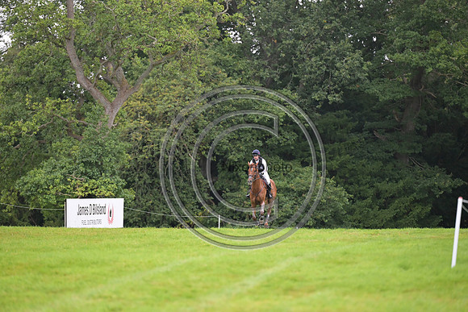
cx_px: 234
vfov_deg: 6.9
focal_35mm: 200
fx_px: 2600
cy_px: 156
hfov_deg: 10.3
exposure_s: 1/1250
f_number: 3.5
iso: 4500
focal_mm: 200
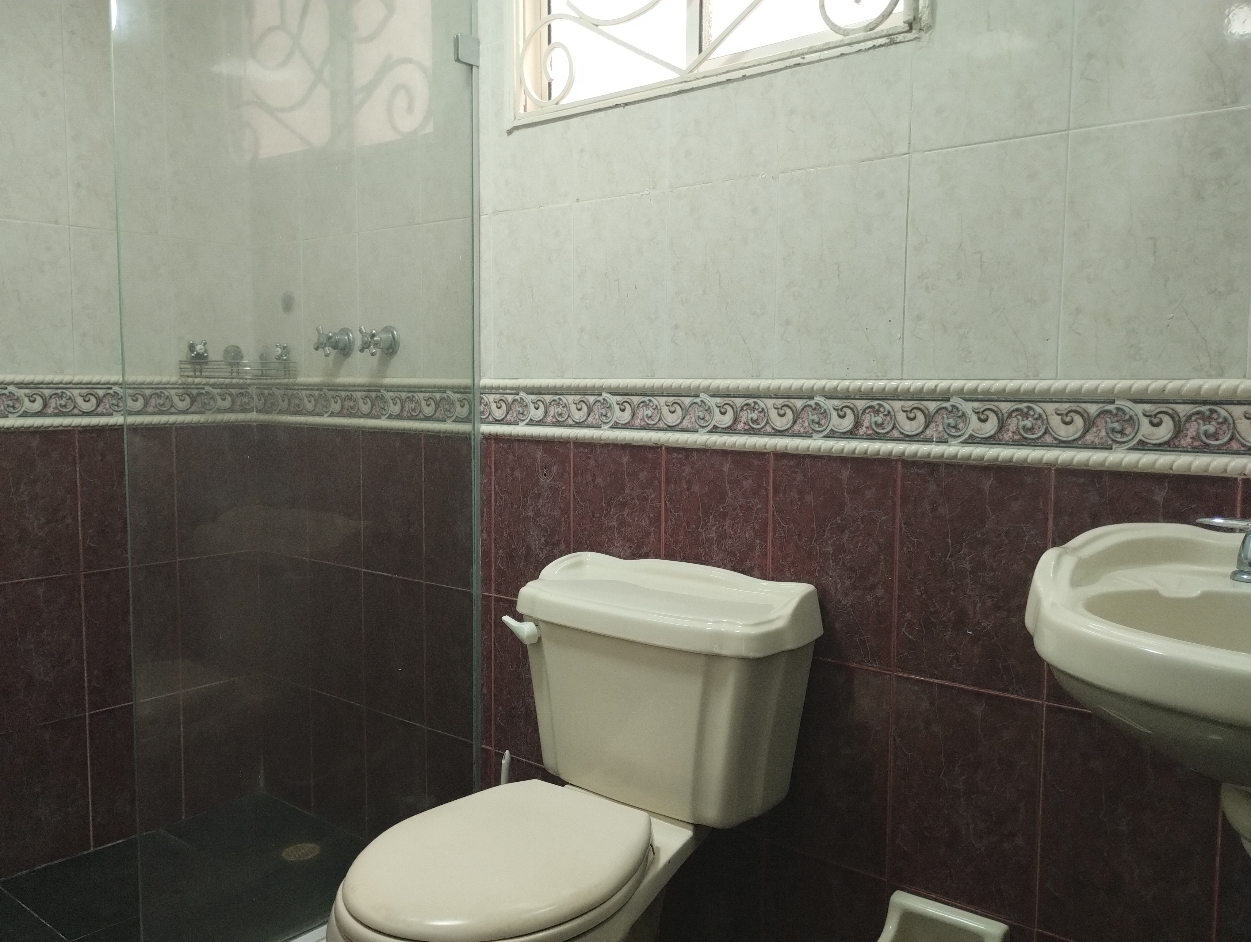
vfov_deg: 49.9
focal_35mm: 28
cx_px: 626
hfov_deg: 63.4
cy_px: 471
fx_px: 1013
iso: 325
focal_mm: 4.27
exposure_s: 1/30
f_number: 1.8
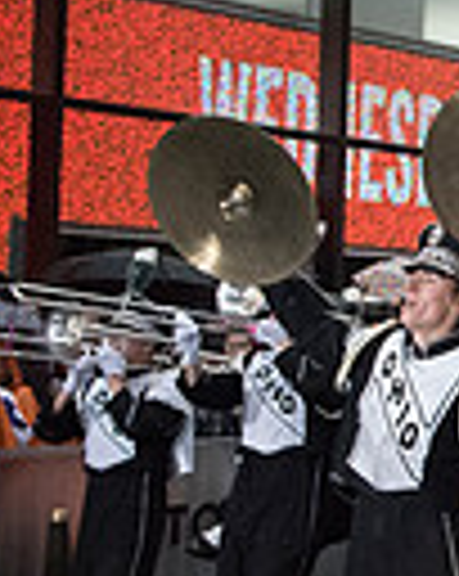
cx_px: 986
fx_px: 2026
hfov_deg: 11.4
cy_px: 299
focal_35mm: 119
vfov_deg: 16.2
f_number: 2.8
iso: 10000
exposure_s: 1/4000
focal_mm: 28
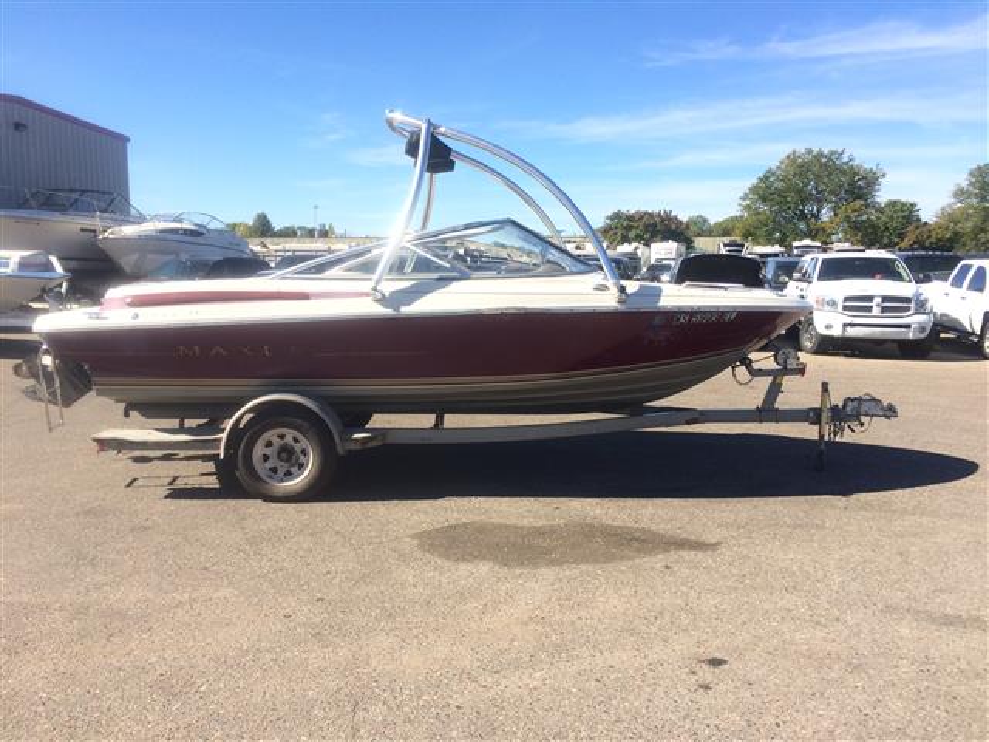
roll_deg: +1.1
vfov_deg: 48.2
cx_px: 494
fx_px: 829
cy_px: 371
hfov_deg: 61.7
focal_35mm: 29
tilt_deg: -7.3
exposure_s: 1/1172
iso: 32
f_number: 2.2
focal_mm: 4.15
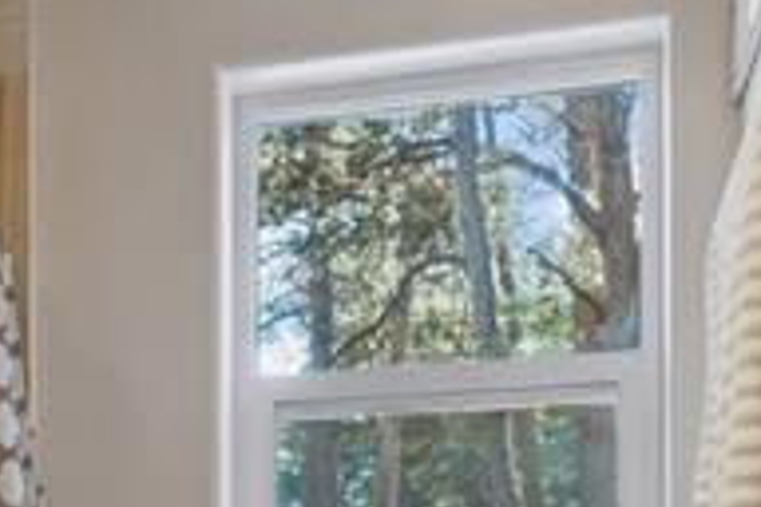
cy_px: 780
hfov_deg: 19.4
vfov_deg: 13.4
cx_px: -266
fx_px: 2029
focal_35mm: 96
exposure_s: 1/8
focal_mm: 18
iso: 400
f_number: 9
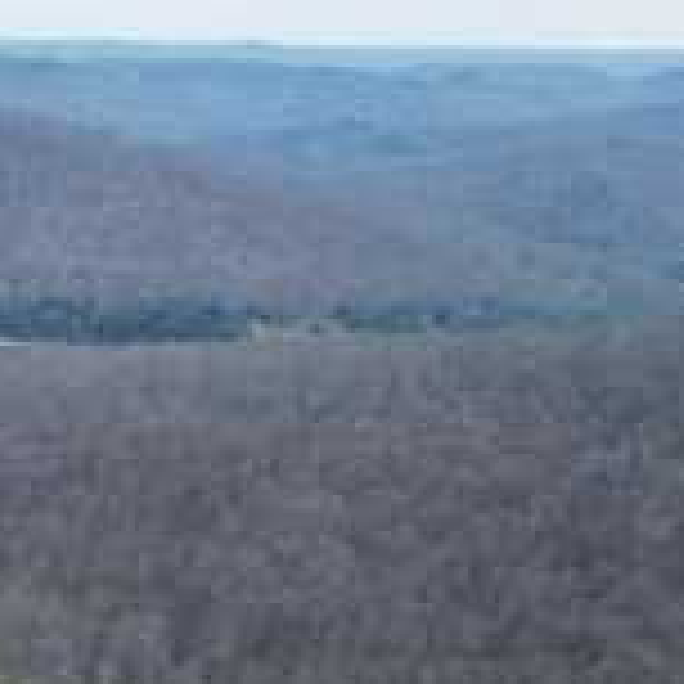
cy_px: 828
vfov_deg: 17.9
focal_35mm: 92
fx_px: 2057
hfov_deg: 14.8
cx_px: -765
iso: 100
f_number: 2.8
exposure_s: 1/400
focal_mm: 8.38
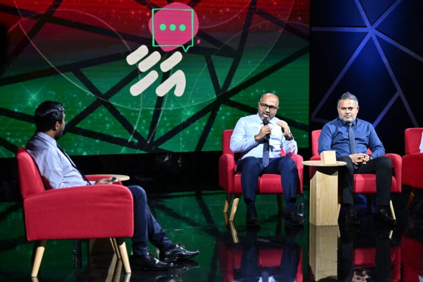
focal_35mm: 81
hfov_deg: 25.1
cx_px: 212
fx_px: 952
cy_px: 141
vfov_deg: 16.9
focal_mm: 81
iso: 1000
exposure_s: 1/200
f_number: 3.5
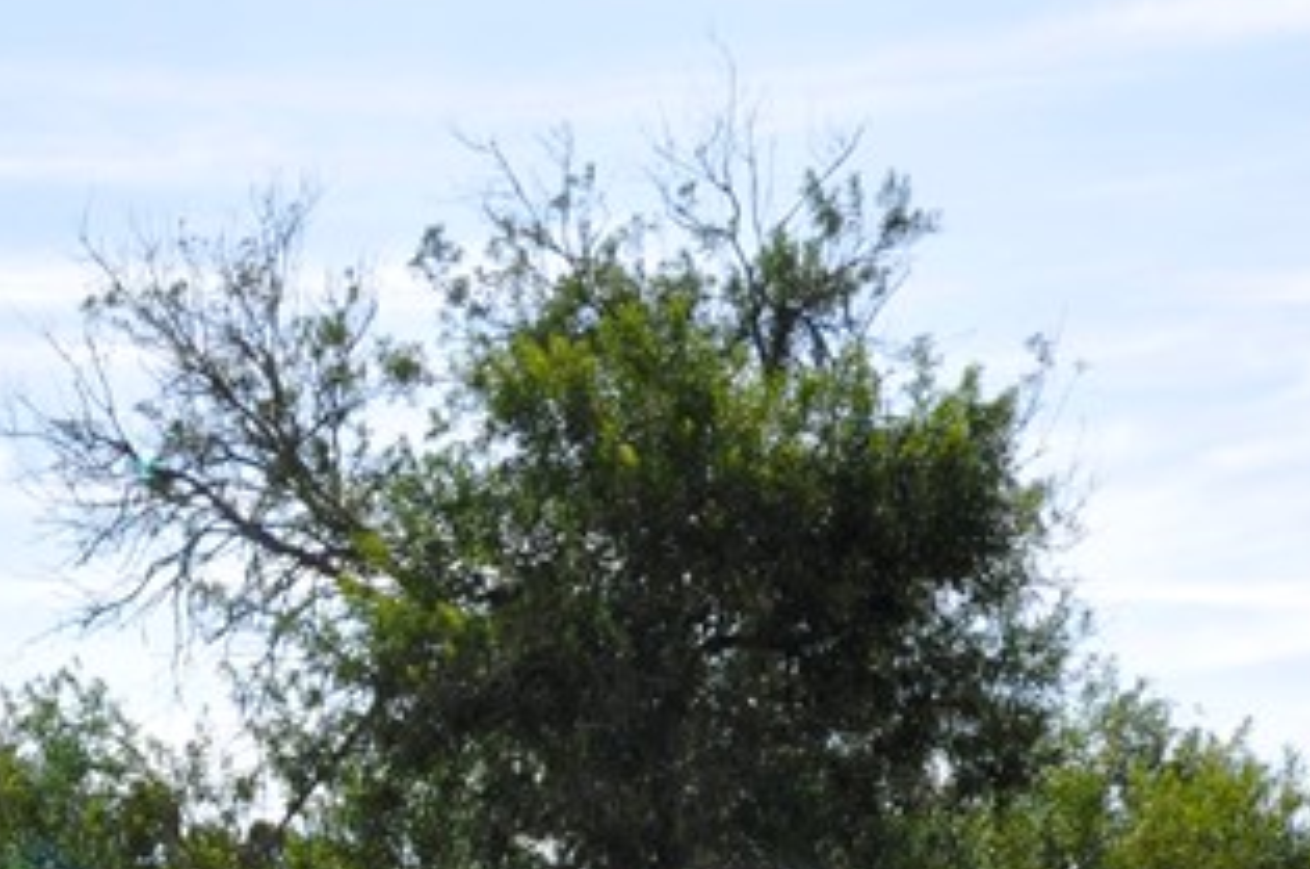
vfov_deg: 11.6
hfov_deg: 17.4
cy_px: 1235
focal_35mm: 114
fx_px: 4142
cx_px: -87
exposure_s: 1/200
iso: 200
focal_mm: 22
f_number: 16
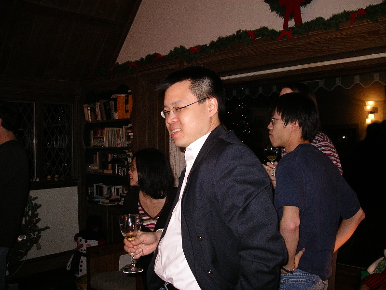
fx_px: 413
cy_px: 145
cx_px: 193
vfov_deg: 38.7
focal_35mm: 37
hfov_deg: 50.1
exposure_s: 1/40
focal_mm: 7.8
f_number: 2.8
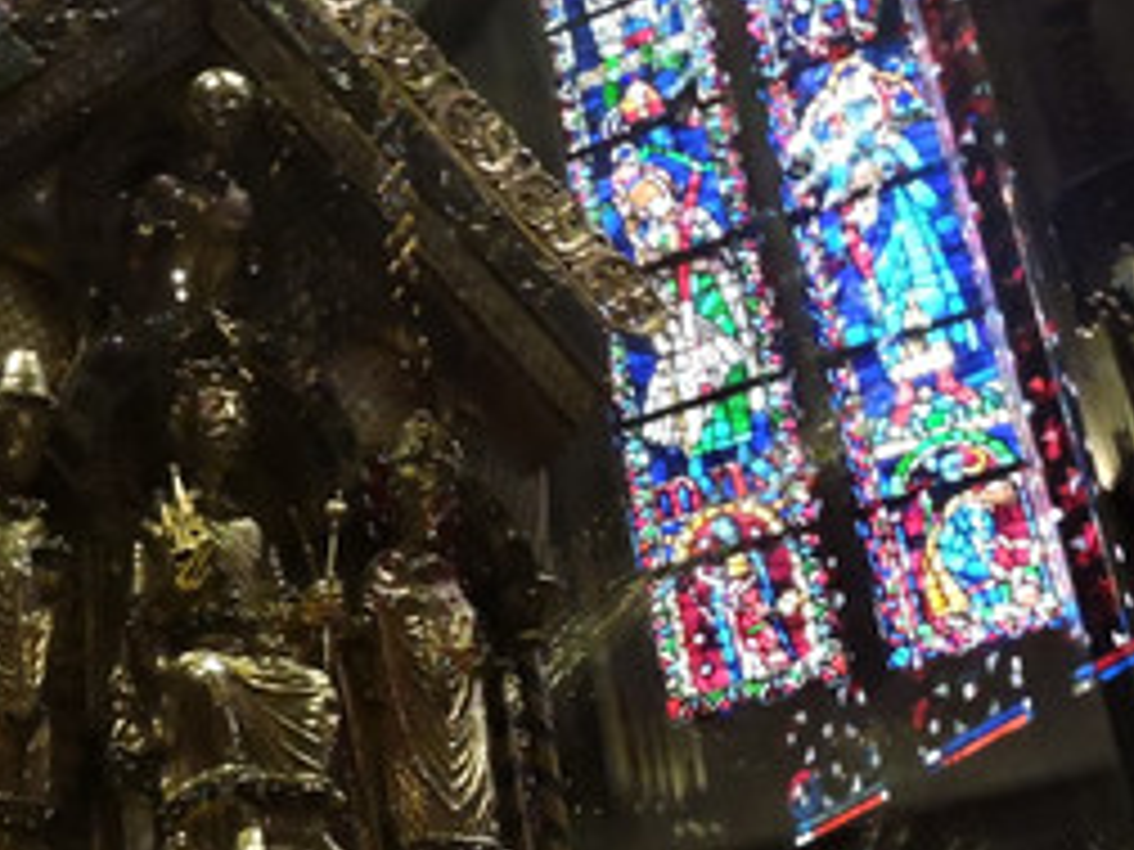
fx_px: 1998
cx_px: 198
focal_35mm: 61
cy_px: 747
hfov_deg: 30.8
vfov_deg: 23.5
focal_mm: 4.3
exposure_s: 1/15
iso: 1600
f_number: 3.3
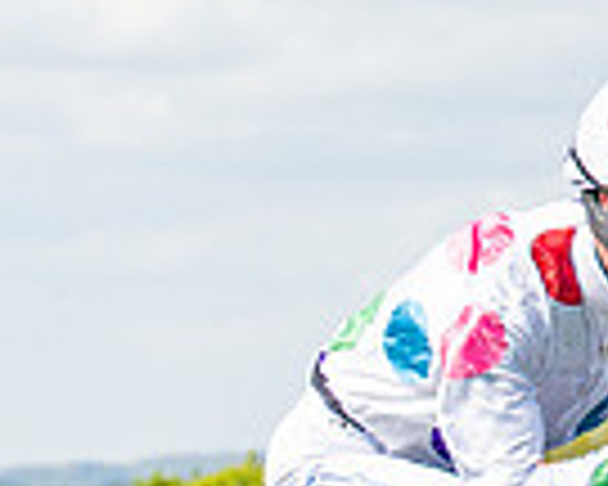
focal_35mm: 599
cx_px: -380
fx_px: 10779
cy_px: 1149
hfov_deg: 3.2
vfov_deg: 2.6
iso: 400
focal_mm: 70
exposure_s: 1/3200
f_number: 4
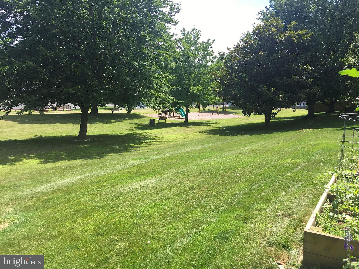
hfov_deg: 61.7
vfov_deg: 48.2
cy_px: 134
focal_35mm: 29
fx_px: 301
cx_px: 180
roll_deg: -4.5
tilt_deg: -10.7
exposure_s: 1/682
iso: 32
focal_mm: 4.15
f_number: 2.2
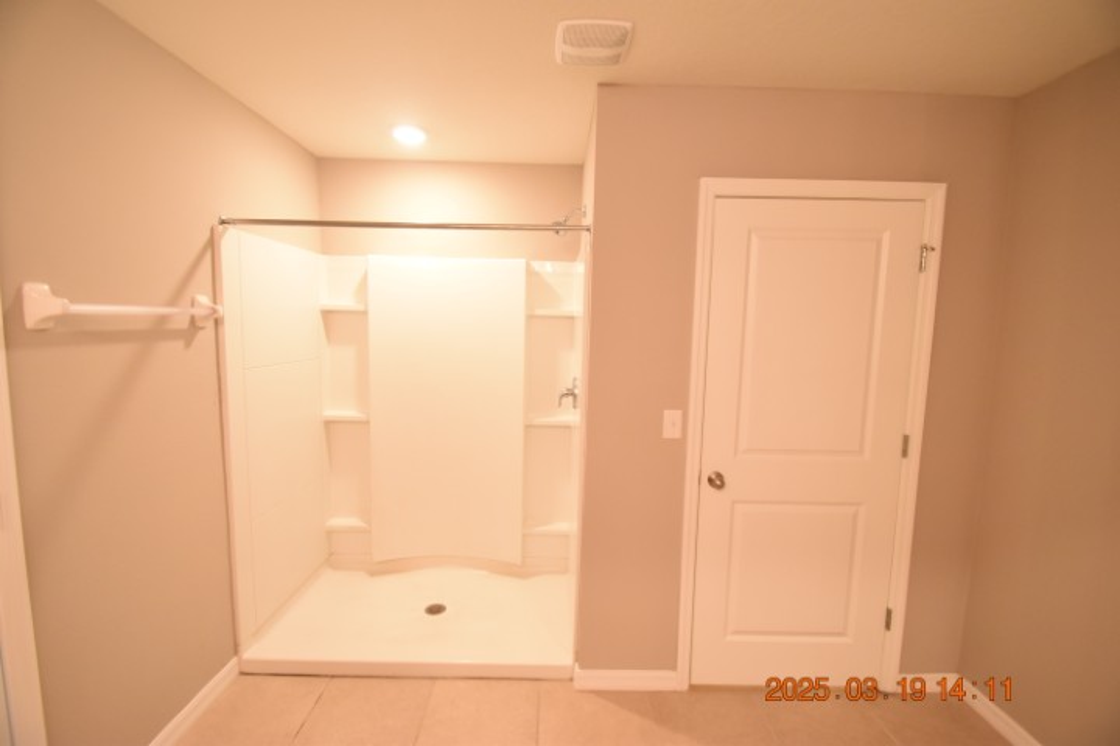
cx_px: 560
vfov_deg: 77.3
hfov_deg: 100.4
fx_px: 467
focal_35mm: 15
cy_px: 373
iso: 1600
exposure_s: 1/60
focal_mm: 10
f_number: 3.5
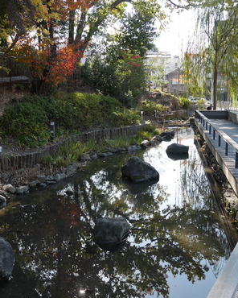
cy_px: 159
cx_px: 99
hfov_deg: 39.0
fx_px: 335
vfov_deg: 47.9
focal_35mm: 38
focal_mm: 12
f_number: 4.5
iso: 200
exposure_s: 1/200
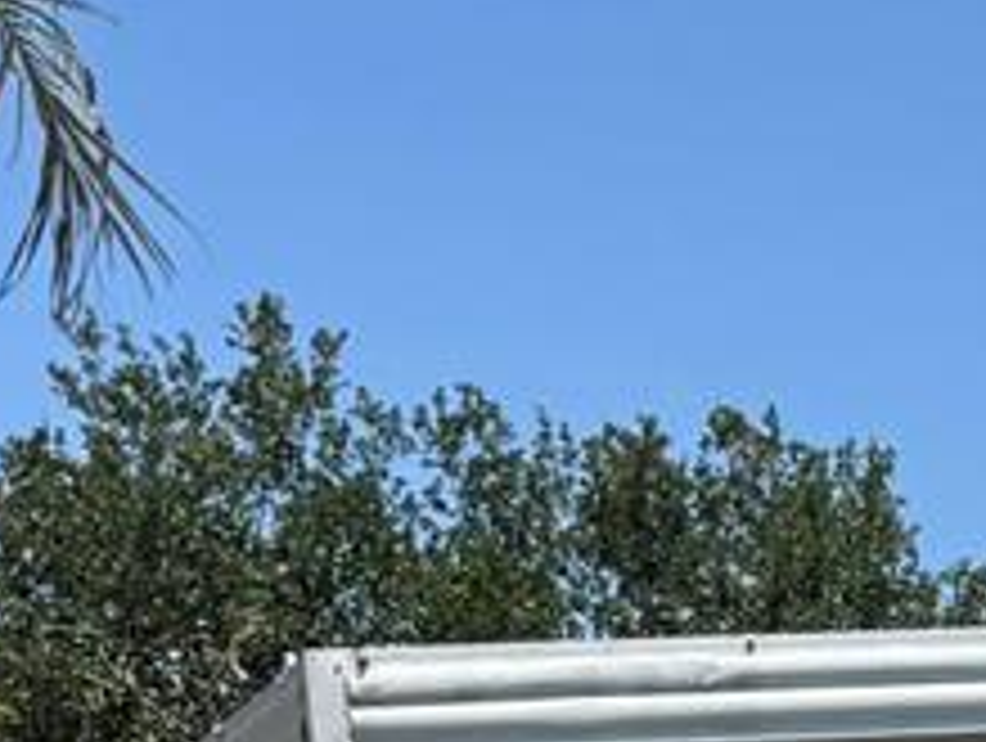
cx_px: 1949
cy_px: 1358
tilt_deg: +1.0
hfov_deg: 10.4
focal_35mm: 175
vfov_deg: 8.2
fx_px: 4993
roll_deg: +0.9
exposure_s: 1/4167
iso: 80
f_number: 1.78
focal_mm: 6.76
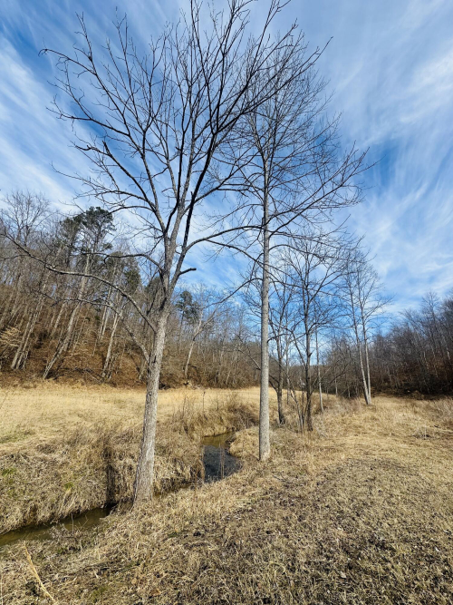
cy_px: 302
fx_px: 244
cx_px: 226
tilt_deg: +19.9
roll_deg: -3.8
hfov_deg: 85.7
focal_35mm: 14
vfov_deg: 102.1
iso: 40
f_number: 2.2
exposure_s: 1/1490
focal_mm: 2.22
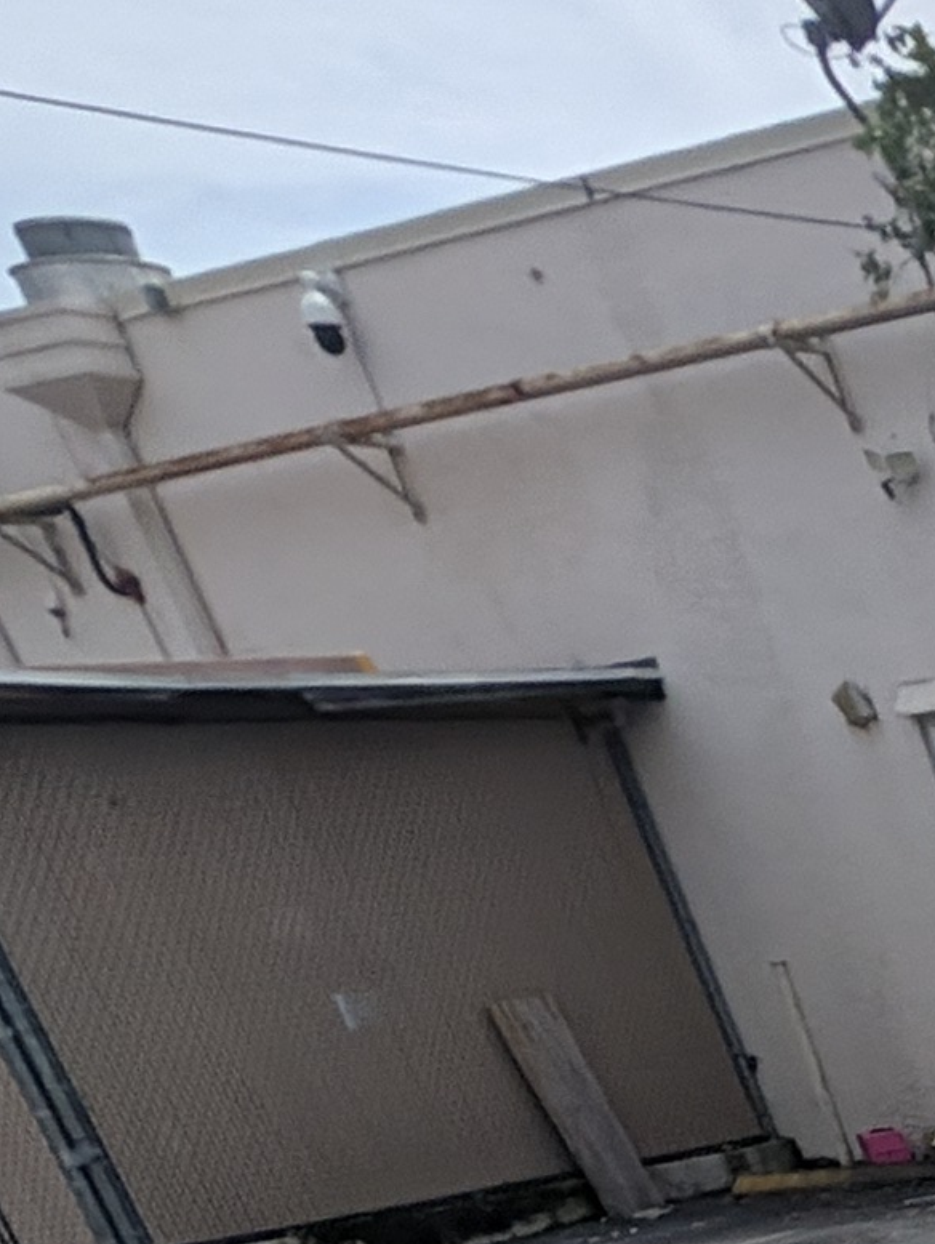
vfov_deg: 20.6
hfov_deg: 14.4
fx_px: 2266
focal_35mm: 63
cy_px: 2280
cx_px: 2296
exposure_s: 1/5848
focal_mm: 2.02
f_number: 1.7
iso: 55
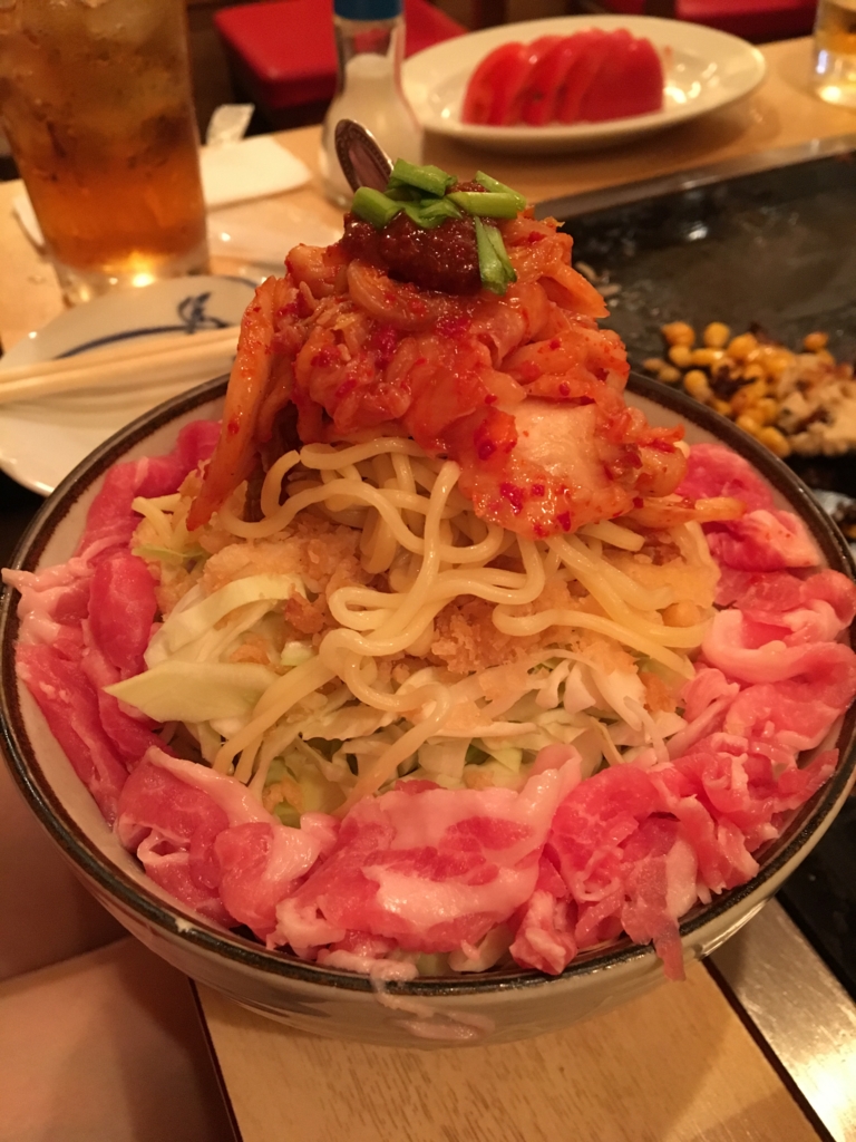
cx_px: 428
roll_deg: +0.2
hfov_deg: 48.2
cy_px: 571
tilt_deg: -44.2
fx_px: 956
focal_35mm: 29
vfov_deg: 61.7
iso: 250
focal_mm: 4.15
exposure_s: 1/15
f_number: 2.2
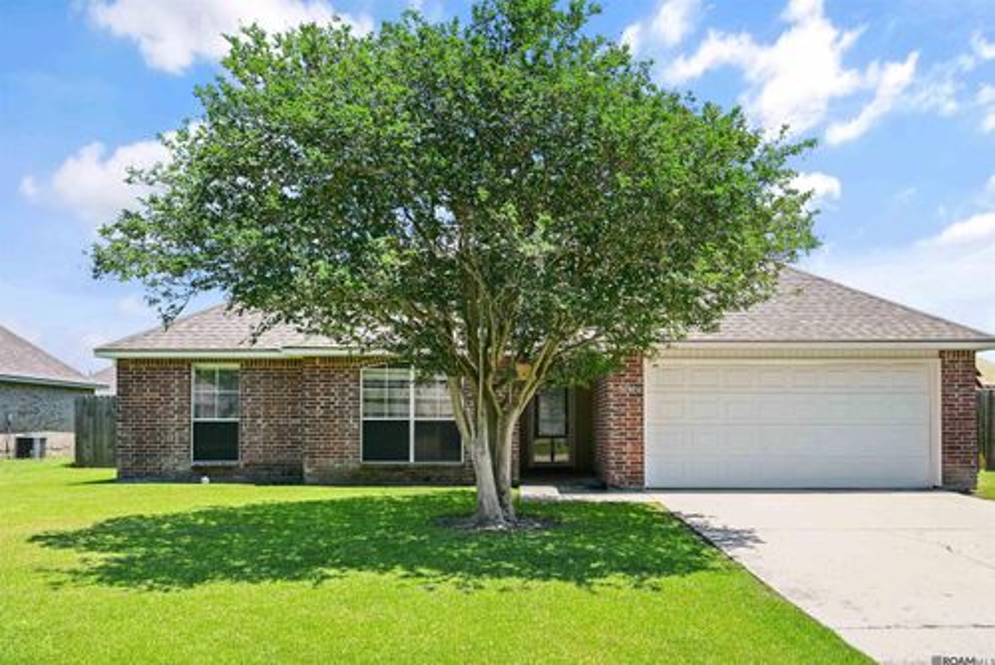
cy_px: 332
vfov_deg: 50.5
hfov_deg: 70.4
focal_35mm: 26
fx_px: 705
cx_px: 498
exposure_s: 1/100
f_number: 10
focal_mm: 25.5
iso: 200
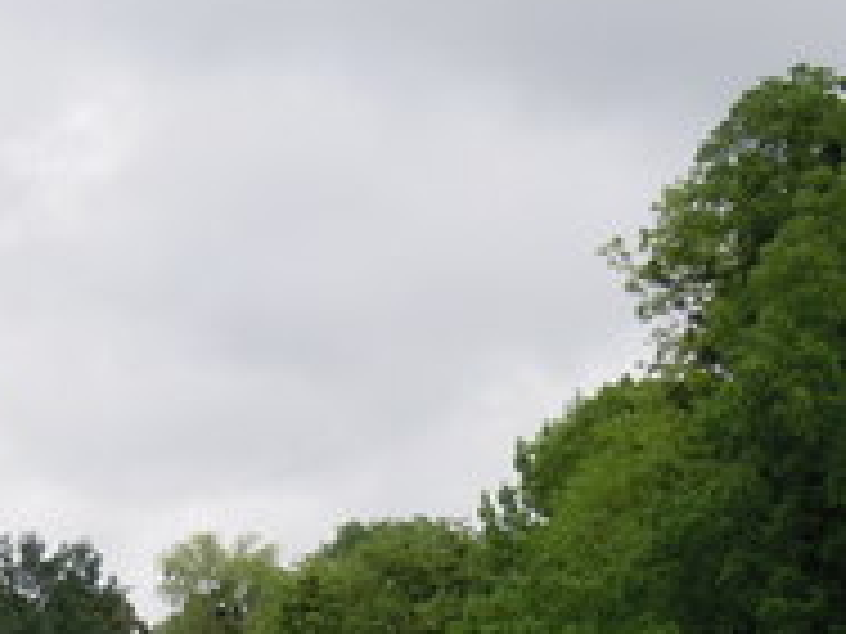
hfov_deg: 17.1
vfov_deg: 12.7
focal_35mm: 115
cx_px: 392
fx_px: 2811
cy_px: 670
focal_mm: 8.1
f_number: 3.5
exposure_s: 1/800
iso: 160
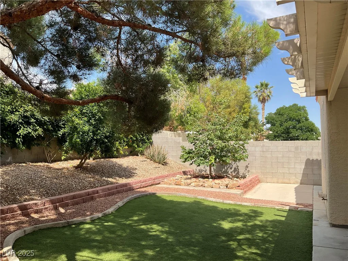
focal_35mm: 29
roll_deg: -0.3
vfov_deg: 48.2
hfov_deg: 61.7
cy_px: 130
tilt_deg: +2.7
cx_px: 174
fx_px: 292
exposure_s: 1/1144
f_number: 1.8
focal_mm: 3
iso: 16
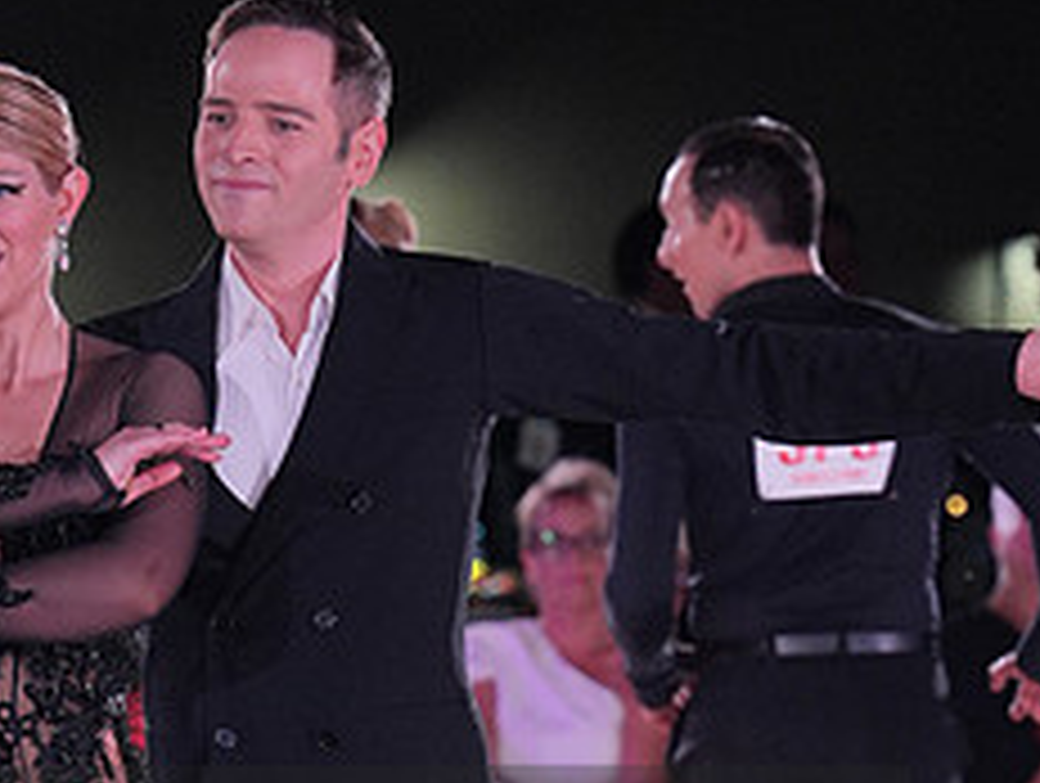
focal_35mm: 494
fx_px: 14865
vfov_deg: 3.0
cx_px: 290
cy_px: 918
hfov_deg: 4.0
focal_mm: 137
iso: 1000
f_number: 4
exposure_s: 1/400
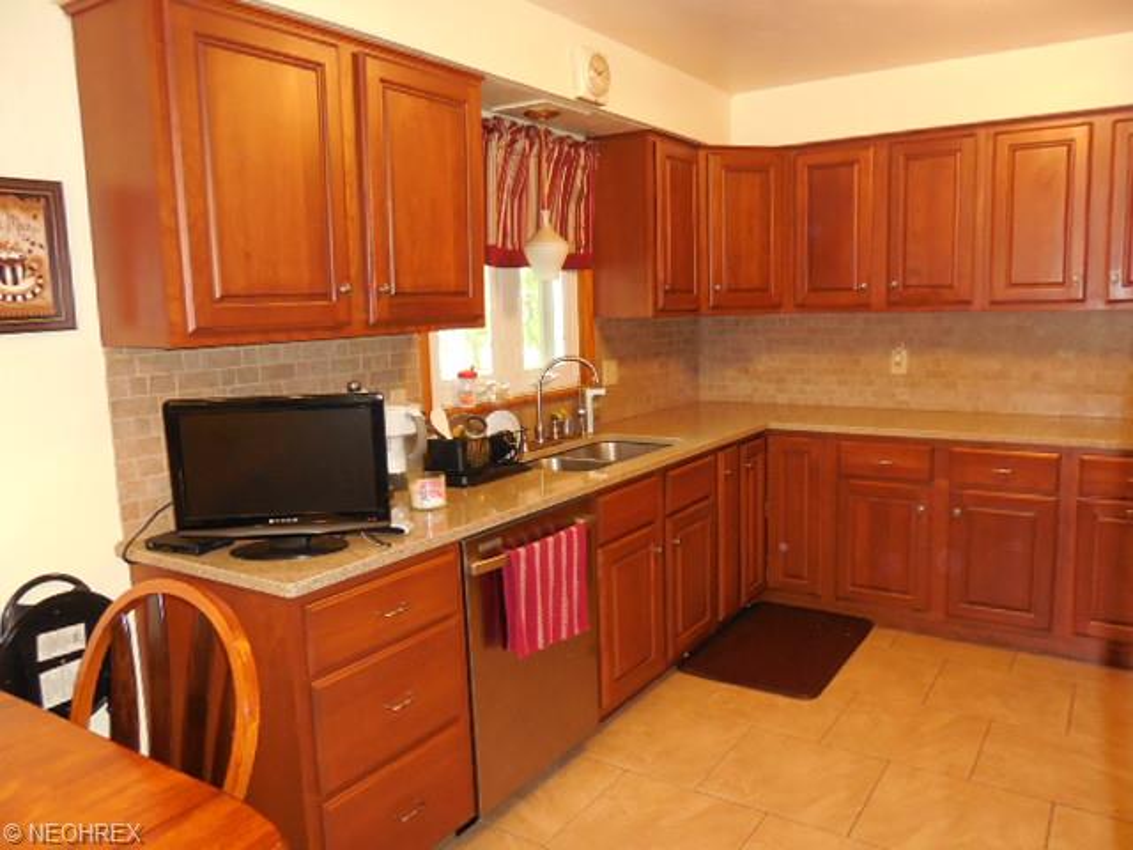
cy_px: 425
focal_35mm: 26
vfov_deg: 53.1
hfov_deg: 67.3
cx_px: 566
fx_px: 851
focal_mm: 4.6
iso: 640
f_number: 3.5
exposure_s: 1/25
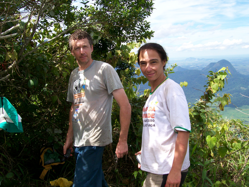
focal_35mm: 36
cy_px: 94
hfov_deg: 51.4
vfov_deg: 39.7
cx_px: 124
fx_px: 259
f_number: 4.8
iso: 80
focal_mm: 6
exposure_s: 1/381
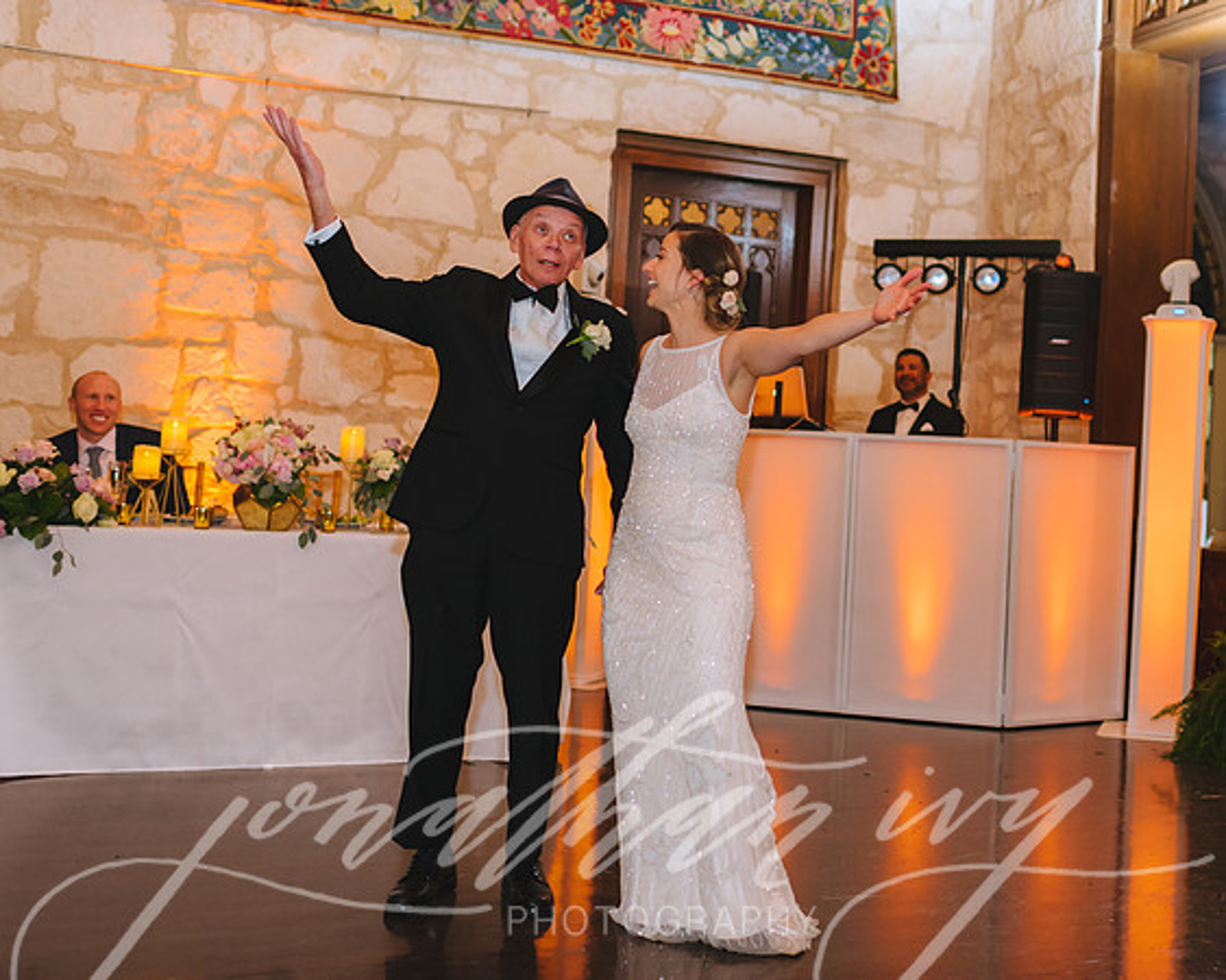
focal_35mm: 47
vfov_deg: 31.7
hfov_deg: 38.5
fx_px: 1721
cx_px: 867
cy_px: 390
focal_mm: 35
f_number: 2
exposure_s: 1/200
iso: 1000
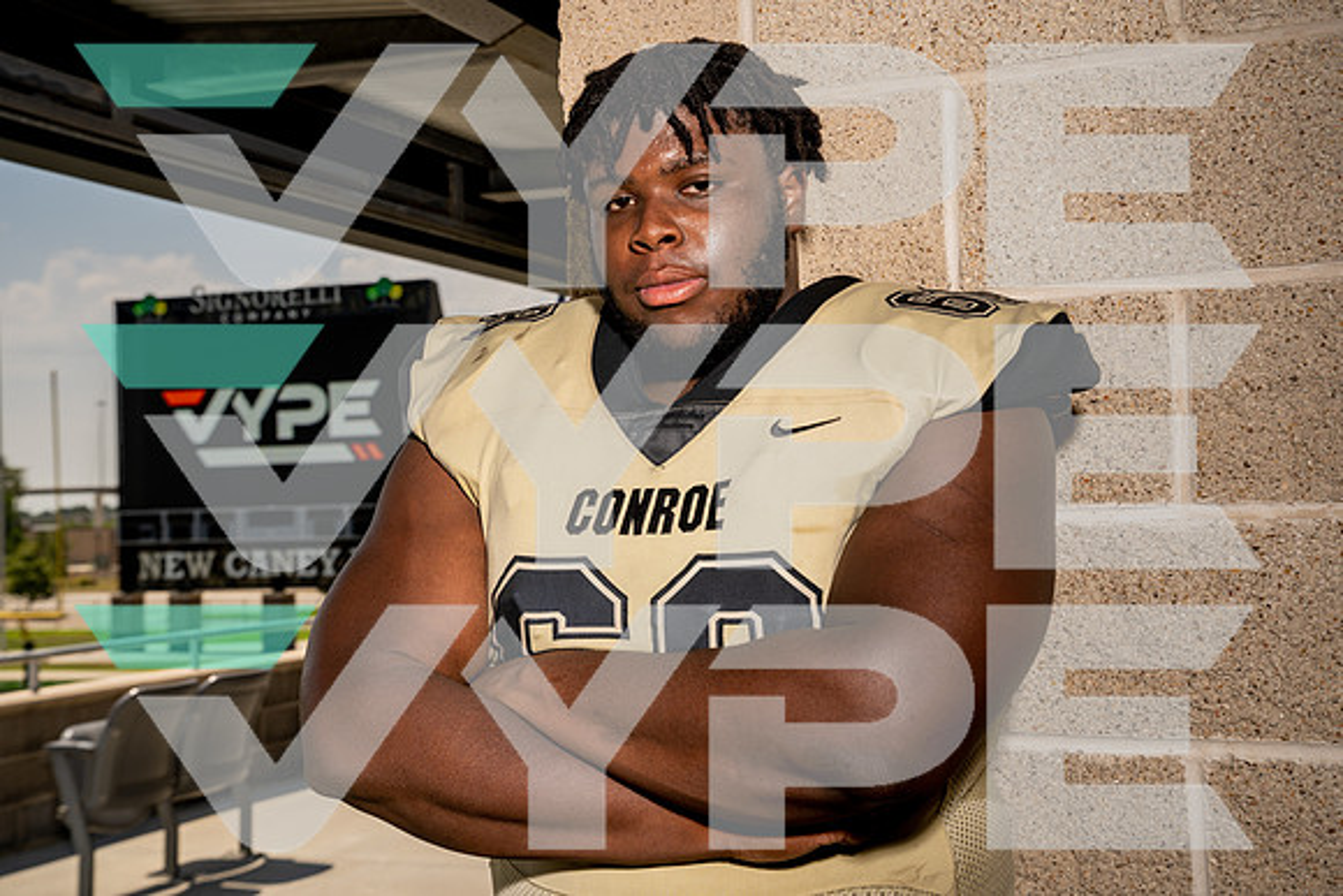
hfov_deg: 40.3
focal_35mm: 49
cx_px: 672
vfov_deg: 27.5
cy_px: 448
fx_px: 1828
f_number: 7.1
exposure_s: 1/250
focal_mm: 49
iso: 100
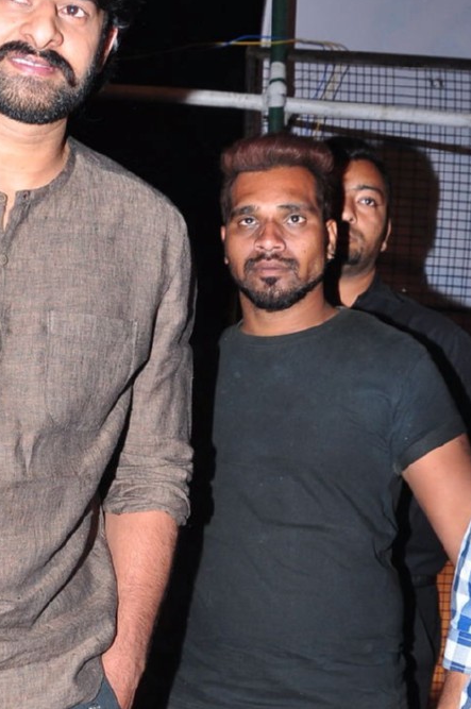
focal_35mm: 61
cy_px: 542
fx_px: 1200
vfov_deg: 32.2
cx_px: 15
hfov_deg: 21.5
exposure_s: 1/125
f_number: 8
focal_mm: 18
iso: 400
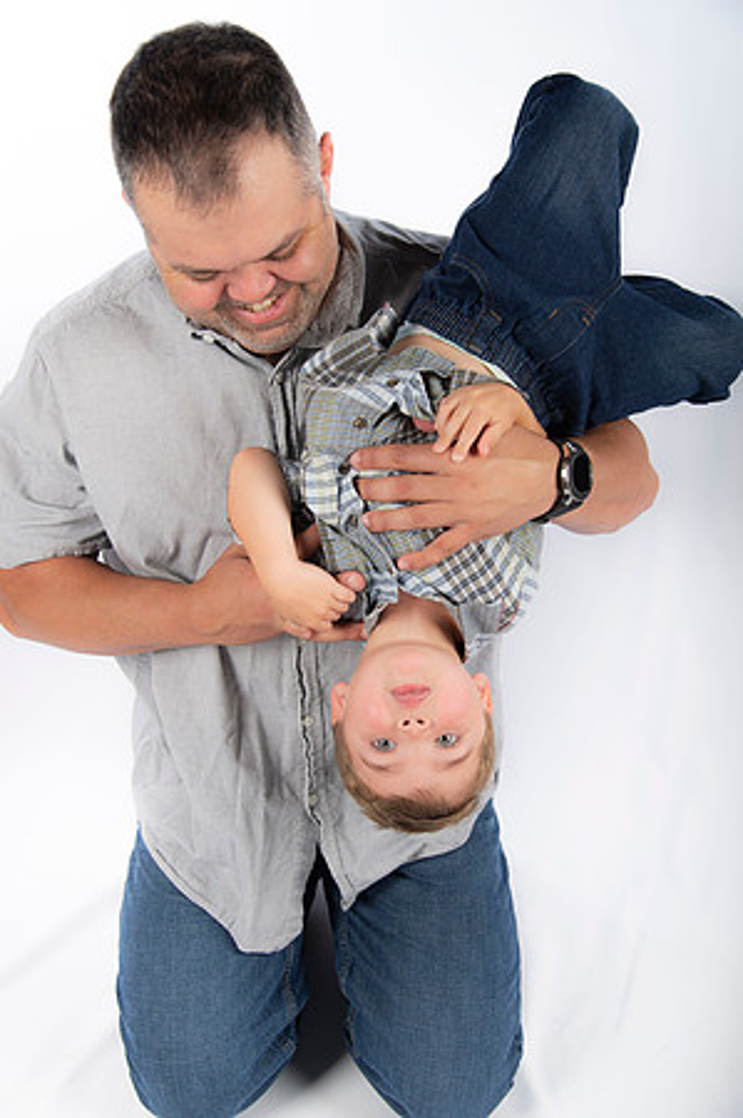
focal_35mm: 44
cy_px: 559
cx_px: 372
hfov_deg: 30.4
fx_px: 1365
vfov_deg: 44.5
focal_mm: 44
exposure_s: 1/200
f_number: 5.6
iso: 100
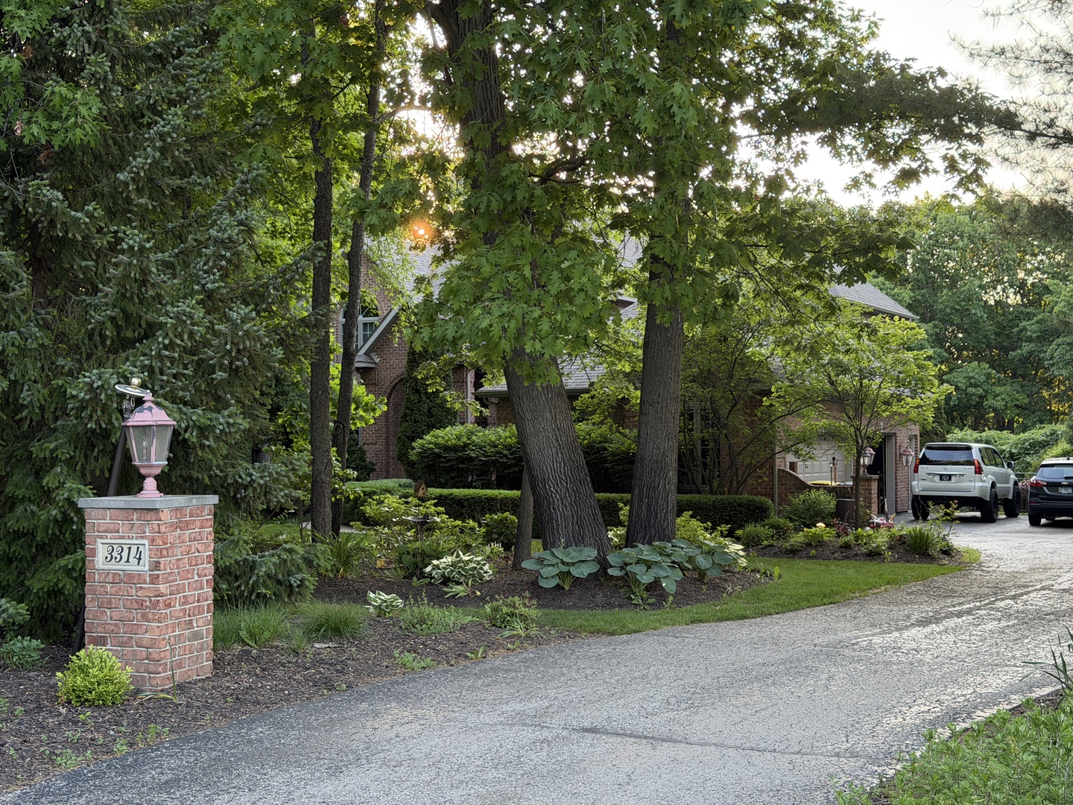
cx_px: 536
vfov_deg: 30.3
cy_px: 402
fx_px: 1488
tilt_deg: +1.2
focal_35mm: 48
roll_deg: +0.8
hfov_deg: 39.7
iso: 160
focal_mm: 6.76
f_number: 1.78
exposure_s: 1/167
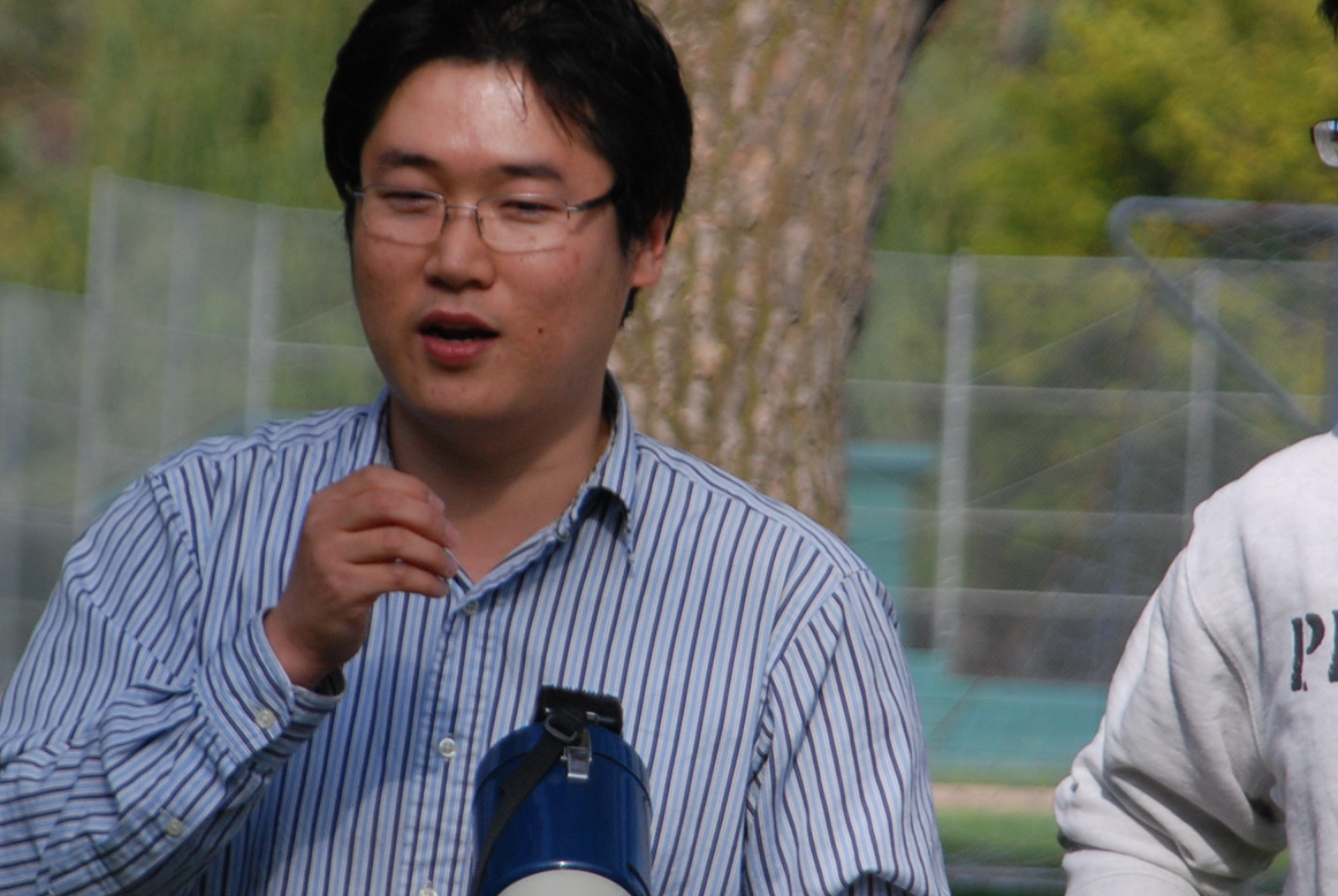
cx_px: 766
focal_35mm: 300
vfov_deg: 4.6
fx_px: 11164
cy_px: 276
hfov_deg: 6.9
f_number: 5.6
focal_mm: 120
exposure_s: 1/1250
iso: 400
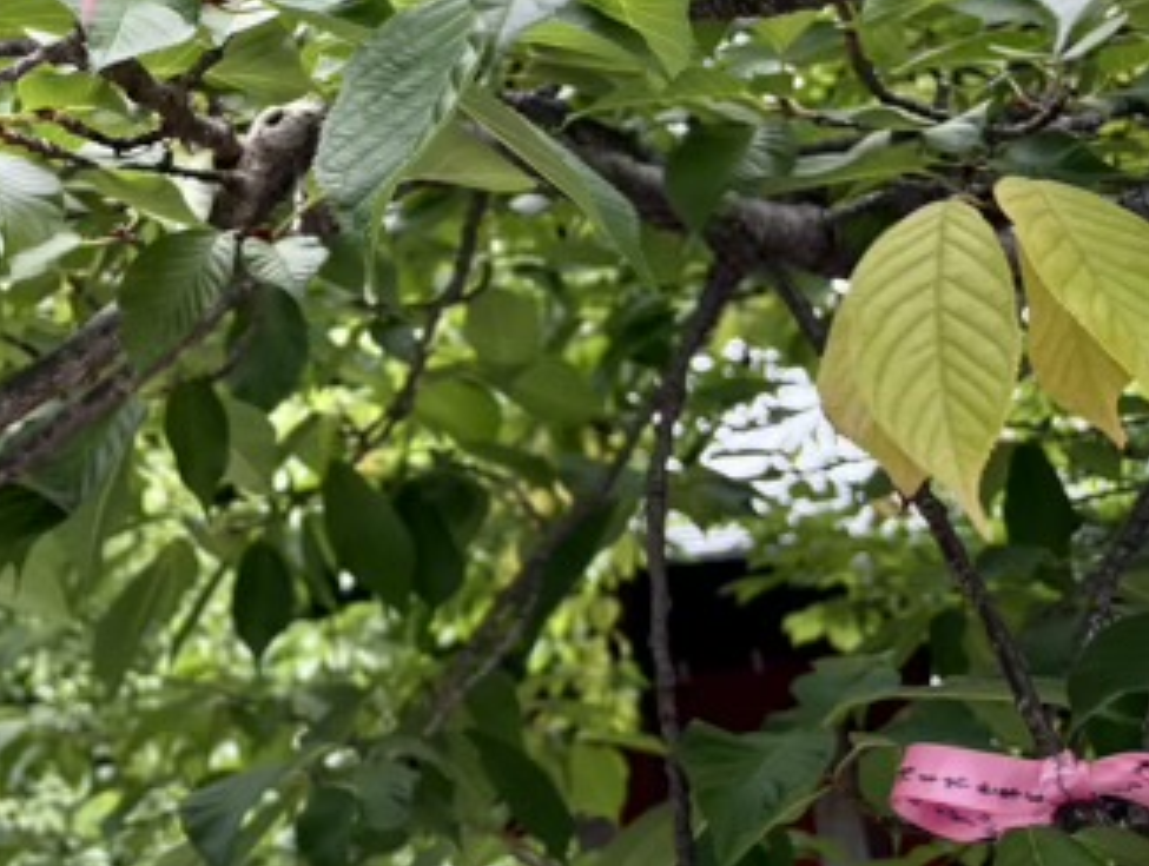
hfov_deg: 32.3
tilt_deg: +28.2
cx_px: 74
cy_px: -34
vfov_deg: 24.8
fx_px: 1862
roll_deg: +1.4
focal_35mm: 56
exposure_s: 1/191
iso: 50
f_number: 1.6
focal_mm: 5.96
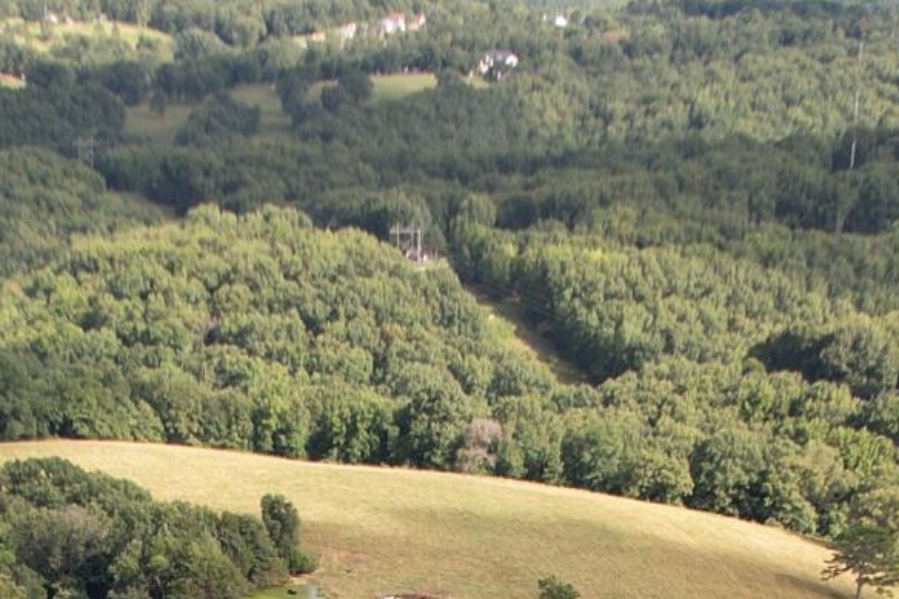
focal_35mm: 113
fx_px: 2821
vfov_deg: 10.6
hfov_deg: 18.1
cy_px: 1380
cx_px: 362
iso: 100
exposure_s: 1/90
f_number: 2.8
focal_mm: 8.38
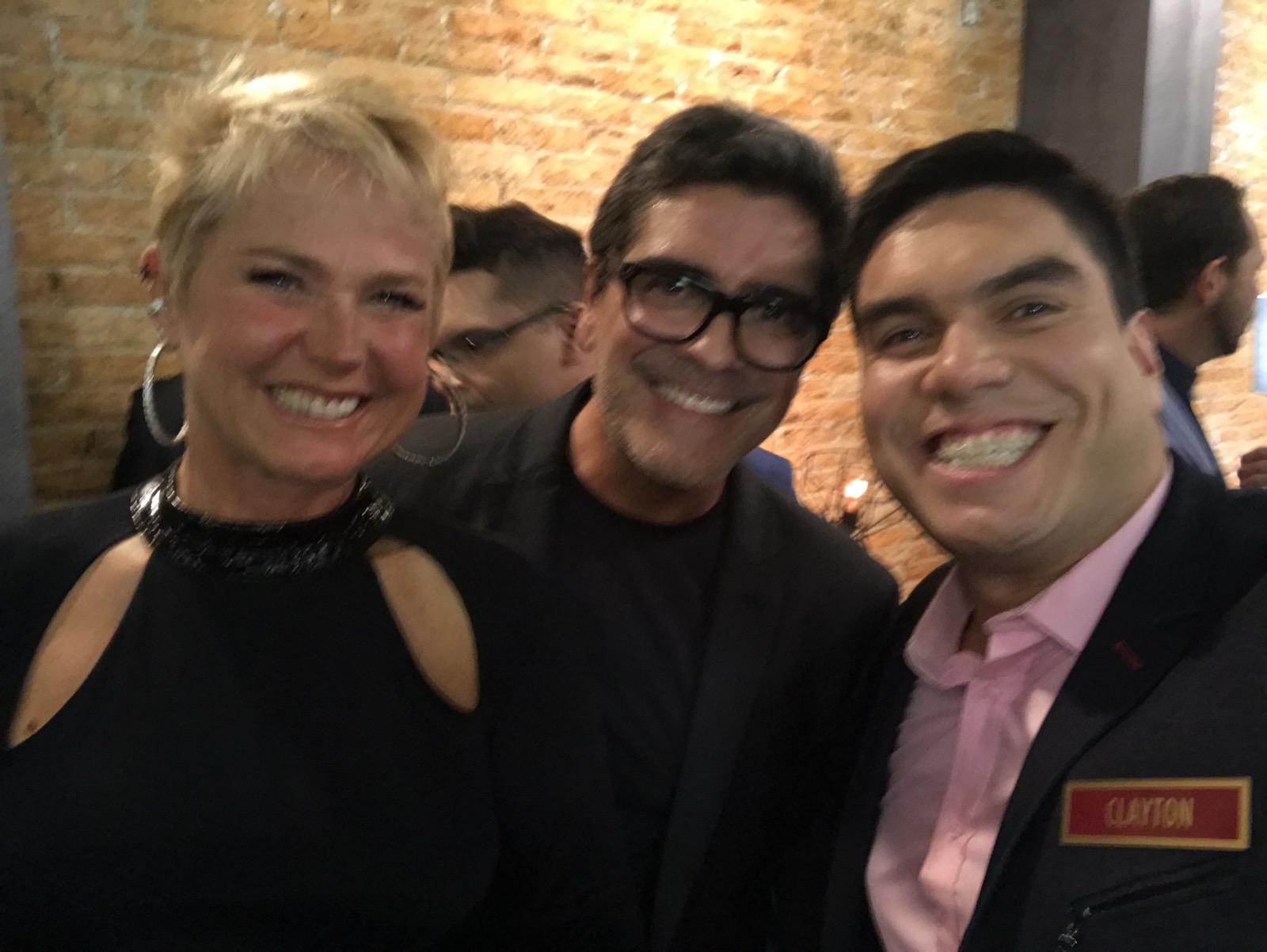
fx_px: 1172
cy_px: 476
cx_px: 634
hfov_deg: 56.8
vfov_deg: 44.2
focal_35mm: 32
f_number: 2.2
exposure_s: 1/20
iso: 200
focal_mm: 2.87
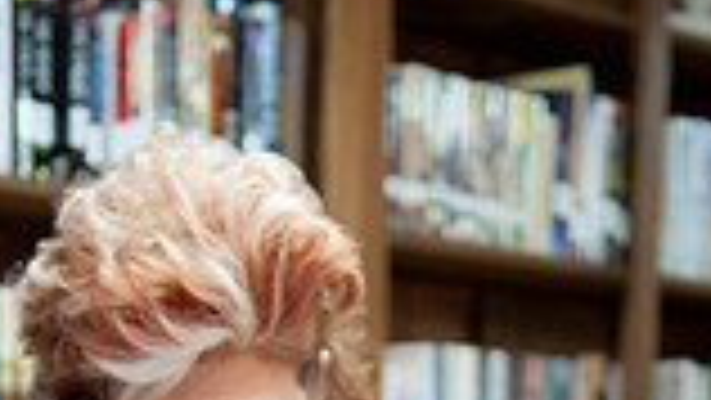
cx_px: 398
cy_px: 867
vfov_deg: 8.6
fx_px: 2471
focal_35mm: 131
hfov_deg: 16.4
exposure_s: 1/125
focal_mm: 44
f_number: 2.8
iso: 1250
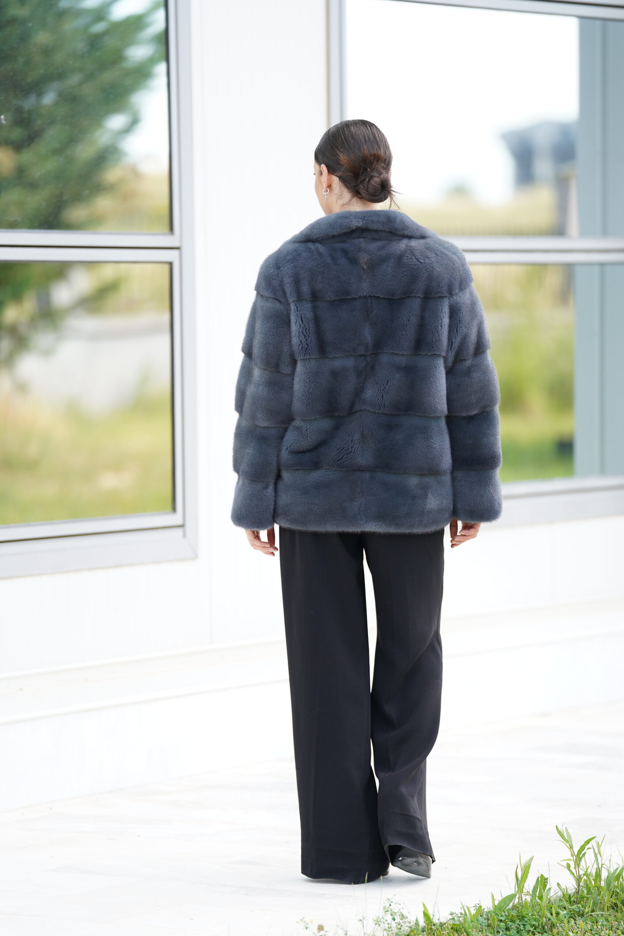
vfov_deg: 12.3
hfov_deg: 8.2
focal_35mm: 167
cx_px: 312
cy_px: 468
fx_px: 4341
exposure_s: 1/250
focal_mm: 167
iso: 200
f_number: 2.8
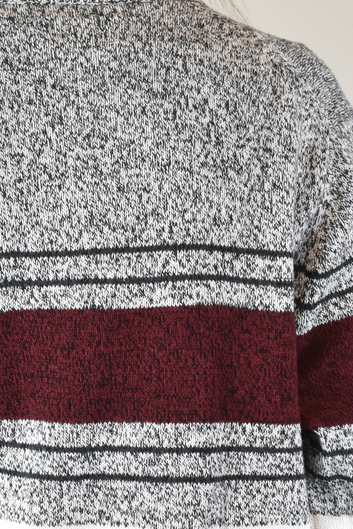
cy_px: 450
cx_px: 76
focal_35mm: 115
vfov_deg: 17.6
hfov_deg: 11.9
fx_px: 1691
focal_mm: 32
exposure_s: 1/50
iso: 1600
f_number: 13
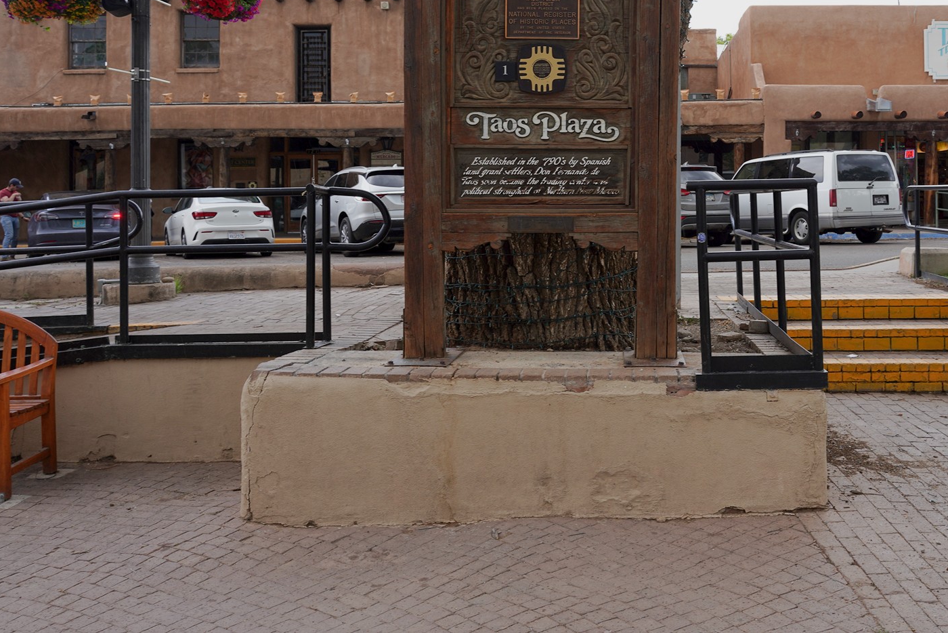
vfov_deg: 32.9
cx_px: 610
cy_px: 182
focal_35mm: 40
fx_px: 1053
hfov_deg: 47.9
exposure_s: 1/100
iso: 200
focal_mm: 28
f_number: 9
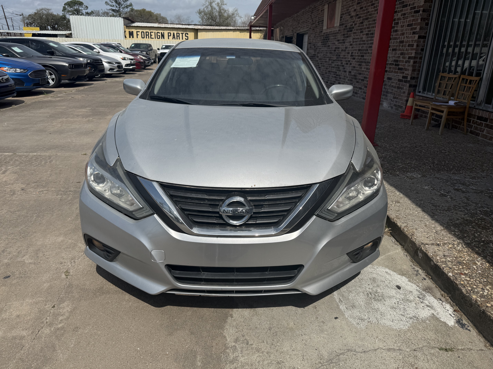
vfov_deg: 56.8
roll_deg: -0.6
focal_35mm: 24
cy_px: 184
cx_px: 246
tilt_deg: -17.8
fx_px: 342
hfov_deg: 71.6
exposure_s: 1/11905
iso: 80
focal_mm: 6.76
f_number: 1.78
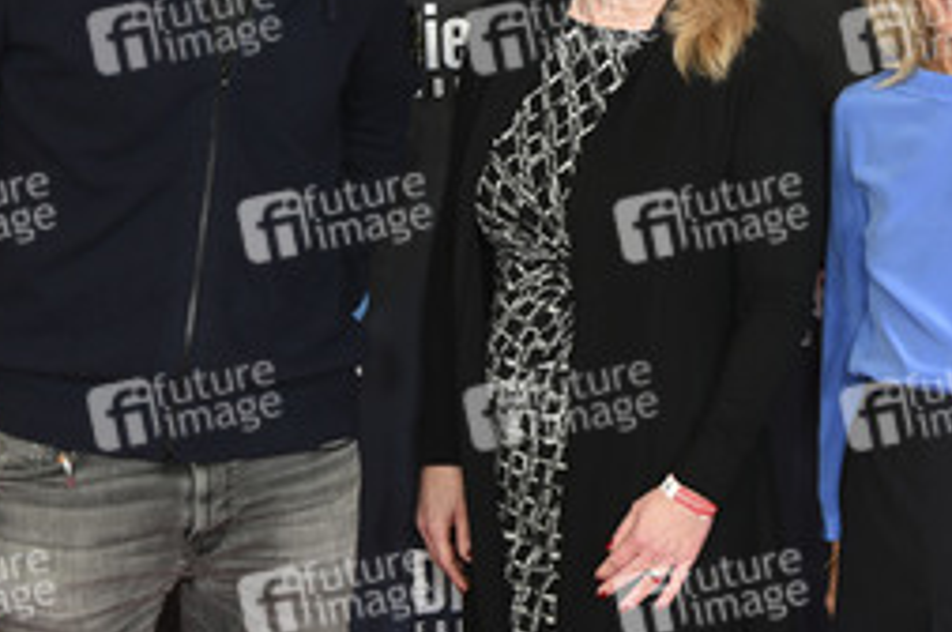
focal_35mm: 132
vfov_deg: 10.3
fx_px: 3486
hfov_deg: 15.5
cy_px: 124
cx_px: 611
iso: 1250
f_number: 6
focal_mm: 74
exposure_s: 1/160
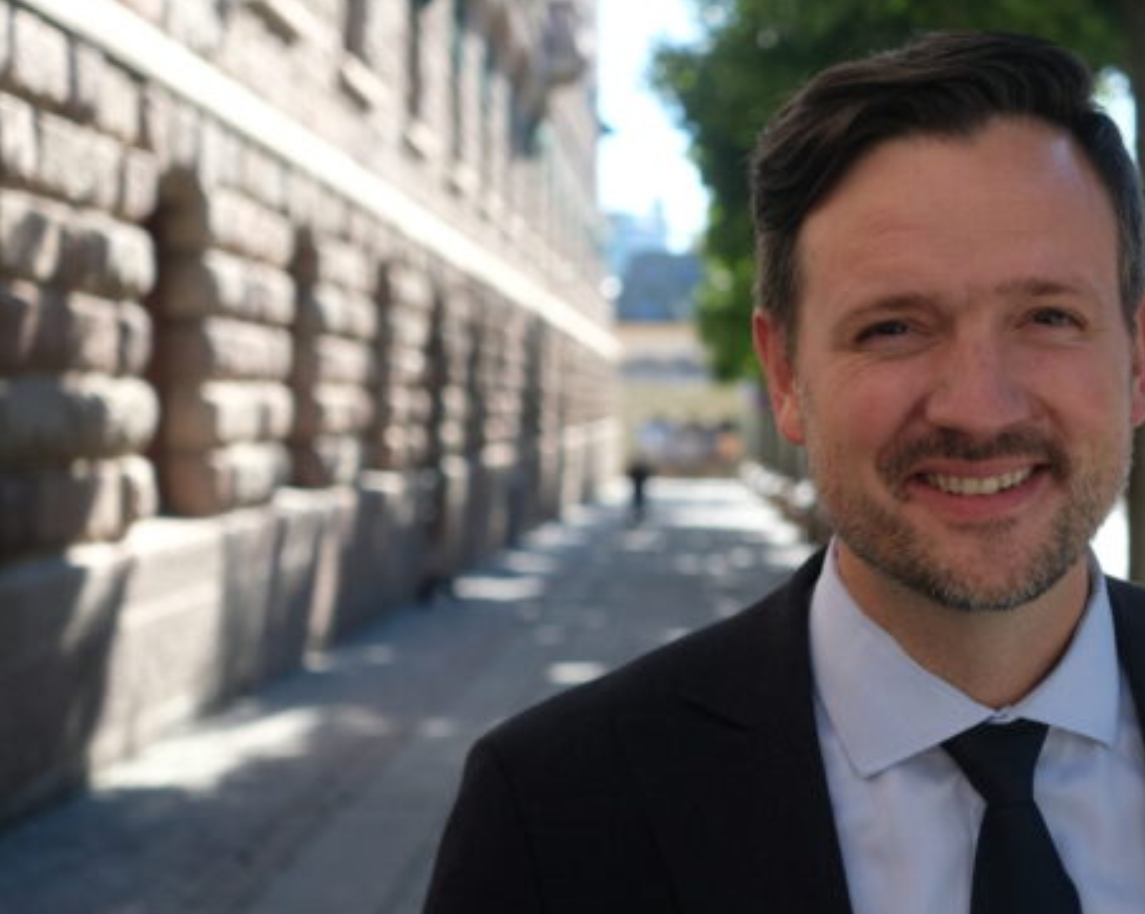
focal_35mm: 63
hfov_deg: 29.3
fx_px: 2134
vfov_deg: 24.2
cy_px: 429
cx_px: 935
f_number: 2.8
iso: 200
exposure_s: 1/500
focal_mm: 27
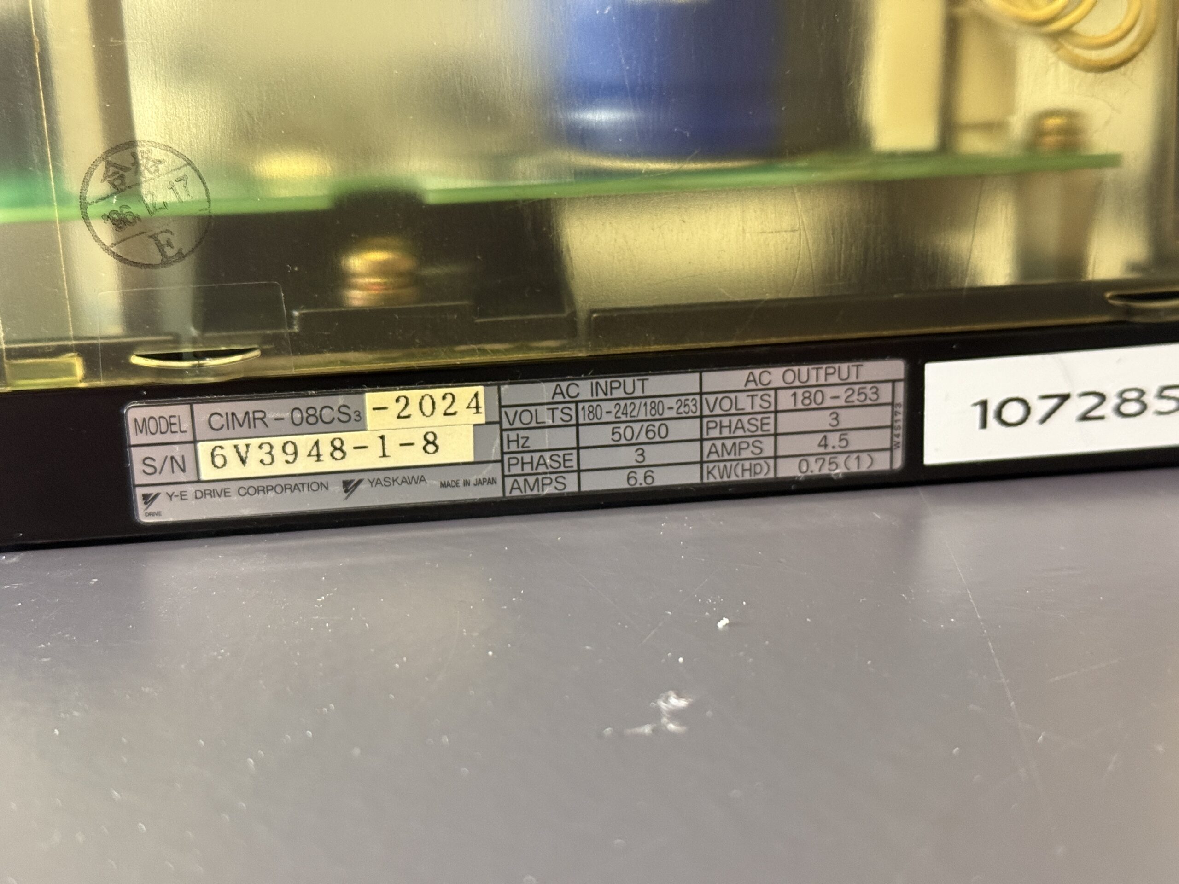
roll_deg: +1.8
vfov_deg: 30.3
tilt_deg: -18.6
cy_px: 442
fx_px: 1635
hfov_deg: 39.7
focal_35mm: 48
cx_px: 590
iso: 400
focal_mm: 6.76
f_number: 1.78
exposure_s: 1/33
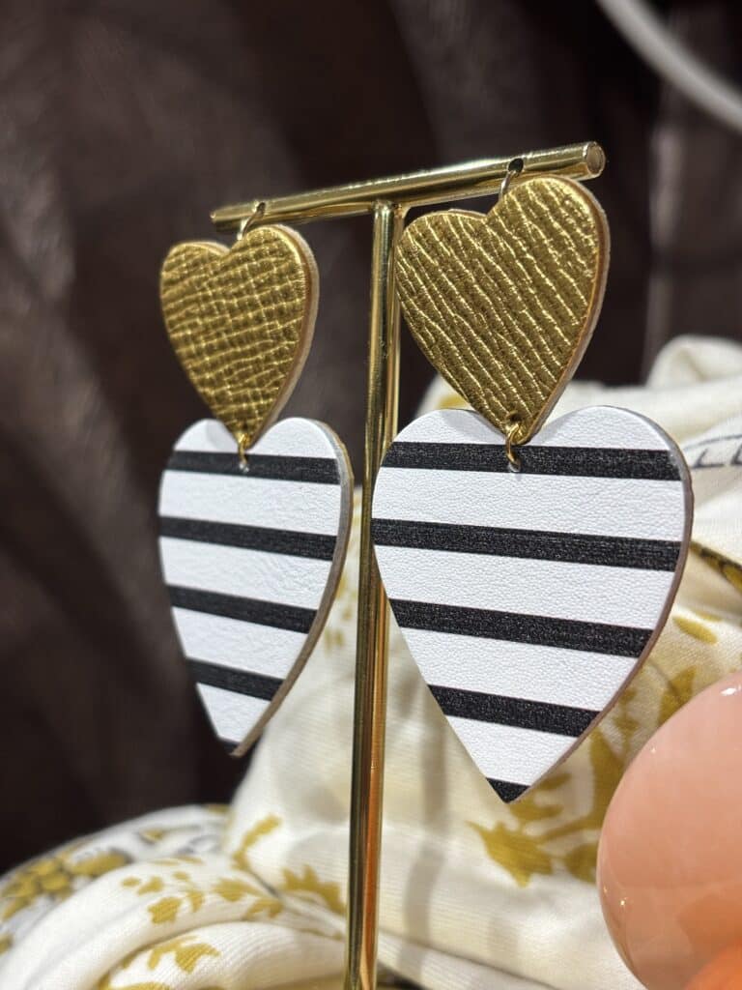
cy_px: 495
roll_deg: -4.1
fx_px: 1486
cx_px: 371
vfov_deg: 36.8
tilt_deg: +2.5
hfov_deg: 28.0
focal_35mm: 52
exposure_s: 1/100
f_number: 1.6
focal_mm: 5.96
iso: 25
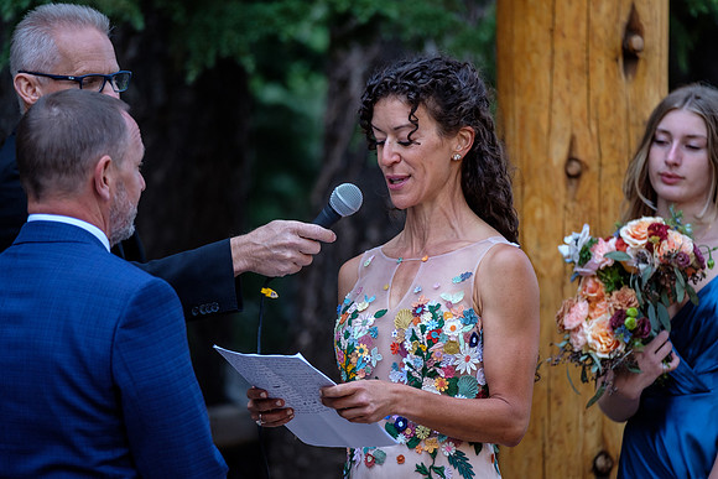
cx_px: 359
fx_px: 3870
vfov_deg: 7.1
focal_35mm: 194
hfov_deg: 10.6
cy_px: 240
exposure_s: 1/125
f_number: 2.8
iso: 640
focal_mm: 129.2
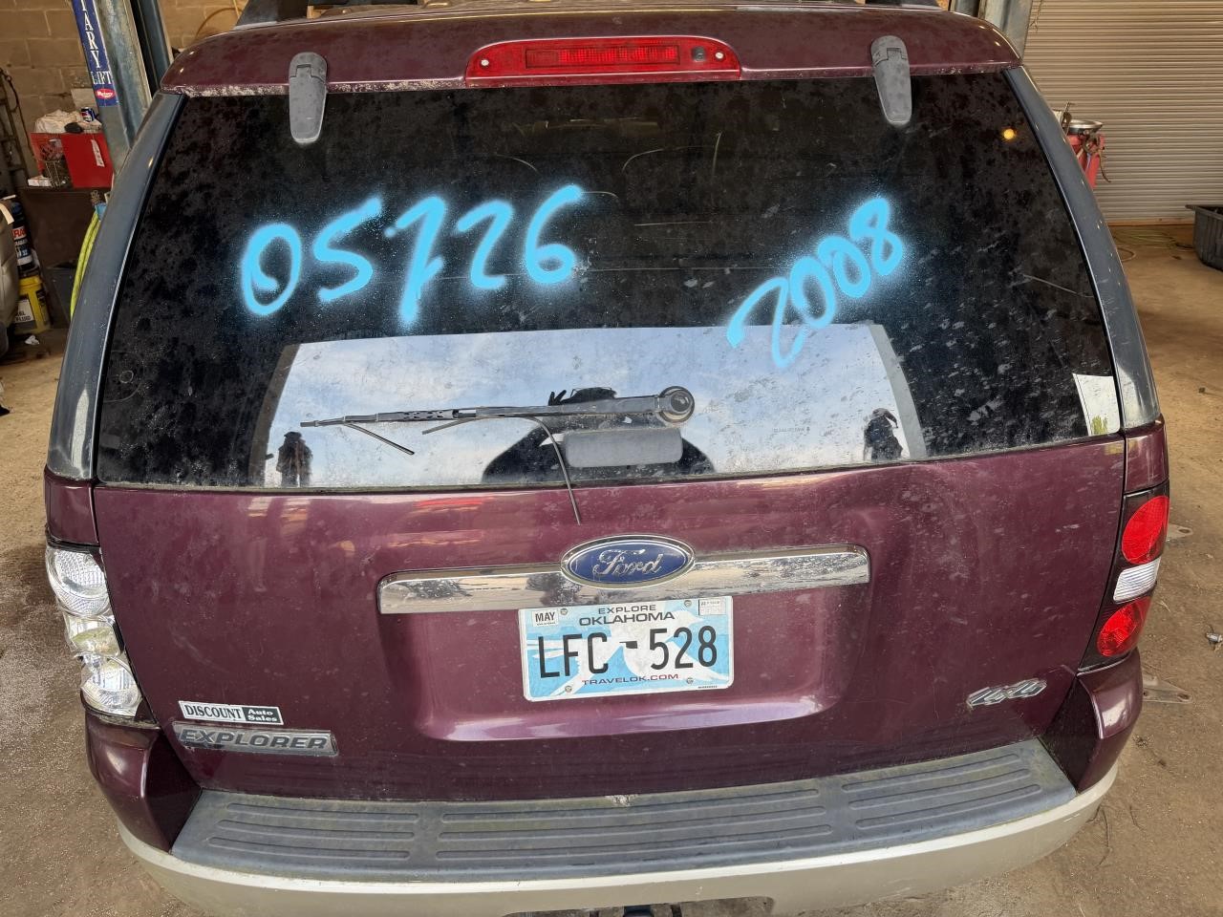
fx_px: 848
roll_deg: +0.4
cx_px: 612
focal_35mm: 24
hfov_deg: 71.6
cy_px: 458
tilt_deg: -25.9
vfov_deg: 56.8
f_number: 1.78
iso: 80
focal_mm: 6.76
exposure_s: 1/120
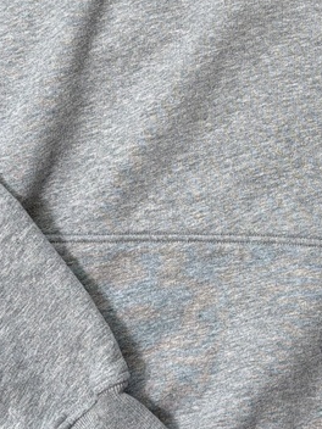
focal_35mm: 91
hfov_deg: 16.2
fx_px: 1129
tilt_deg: -82.0
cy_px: 54
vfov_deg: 21.1
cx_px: 244
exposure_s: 1/111
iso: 125
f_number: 1.78
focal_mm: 6.76
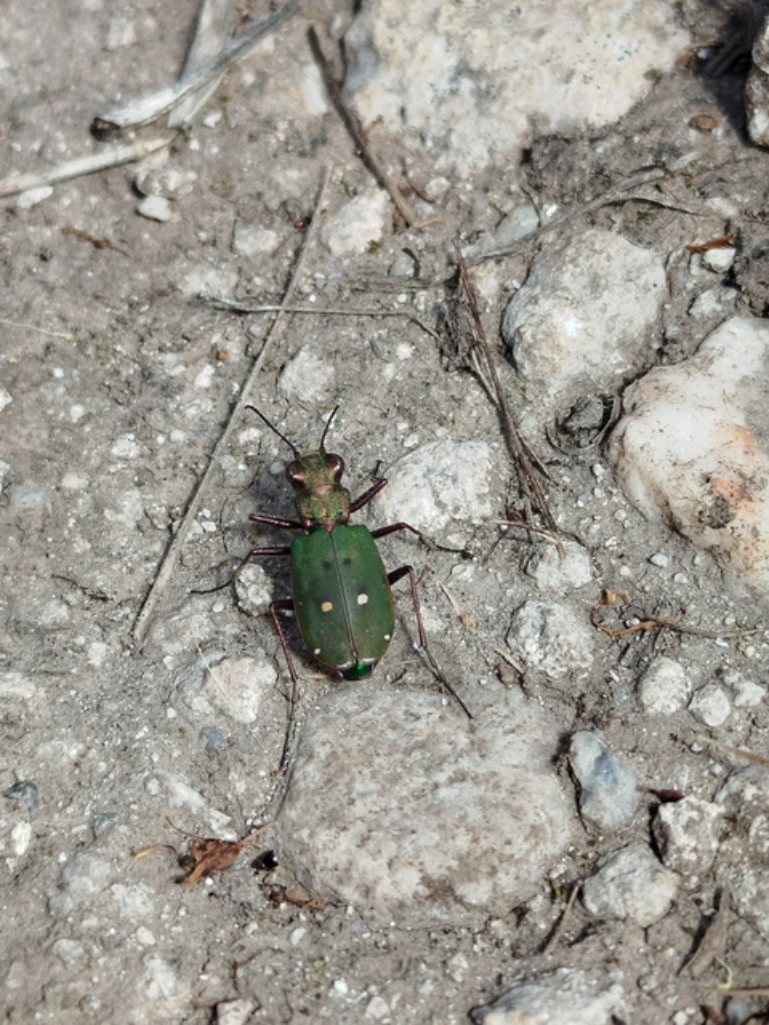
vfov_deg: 61.7
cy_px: 512
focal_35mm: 29
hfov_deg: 48.2
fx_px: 859
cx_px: 384
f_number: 1.7
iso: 50
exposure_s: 1/342
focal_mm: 5.31
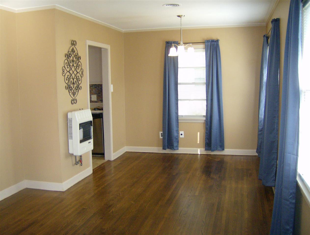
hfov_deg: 51.1
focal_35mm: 36
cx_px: 155
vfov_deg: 40.0
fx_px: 324
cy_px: 118
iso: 200
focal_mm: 6
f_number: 2.8
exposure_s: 1/60
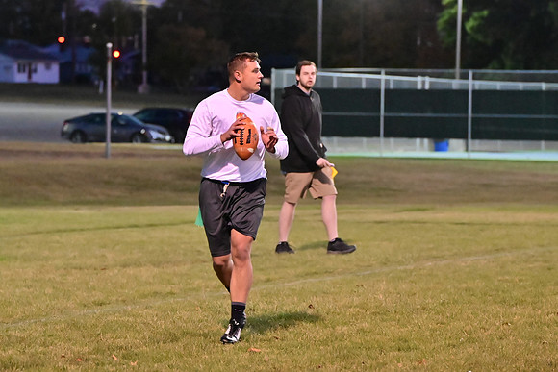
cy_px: 186
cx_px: 279
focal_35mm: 180
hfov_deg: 11.4
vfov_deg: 7.6
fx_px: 2791
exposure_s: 1/400
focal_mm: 120
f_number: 4
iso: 6400
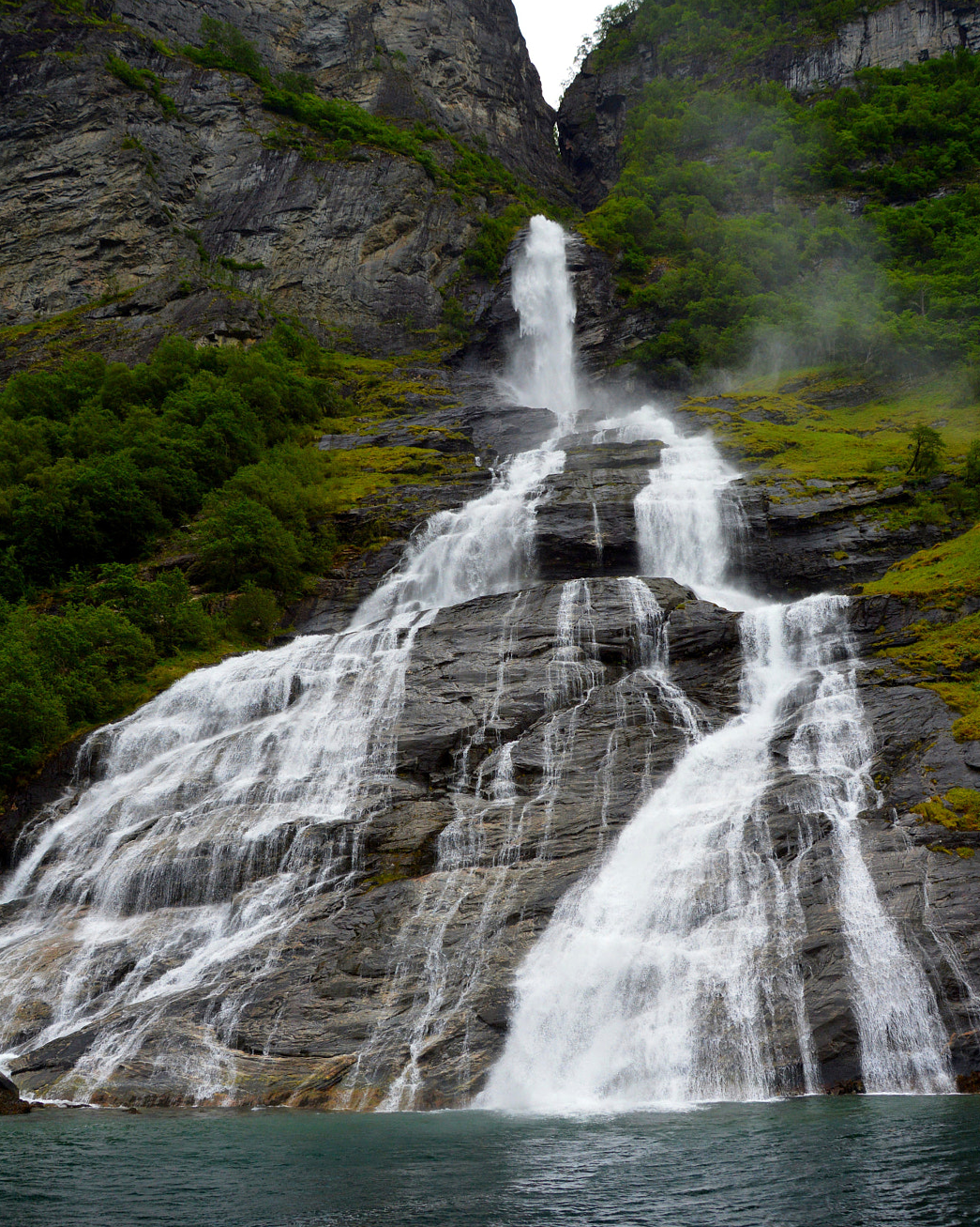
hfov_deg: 47.1
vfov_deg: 57.1
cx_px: 493
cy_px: 666
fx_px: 1124
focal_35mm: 31
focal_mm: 18
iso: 400
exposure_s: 1/1000
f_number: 4.5
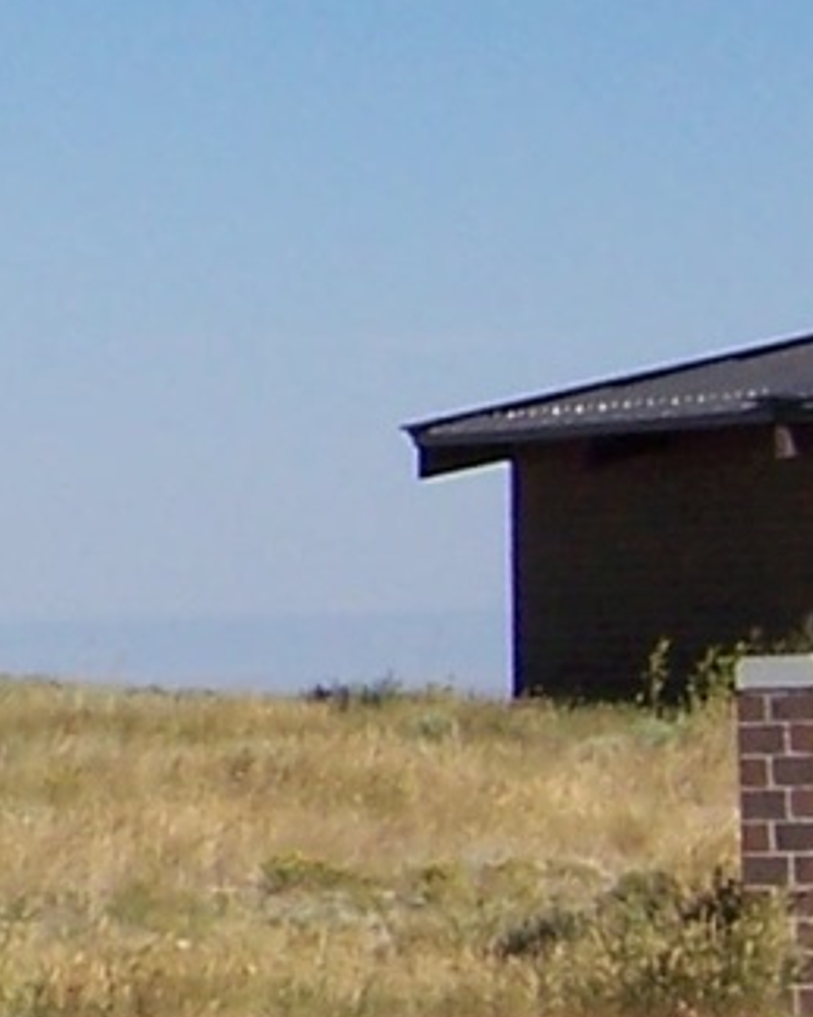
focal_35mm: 222
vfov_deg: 8.7
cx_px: -1482
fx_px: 6680
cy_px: 132
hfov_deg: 6.5
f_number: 4.5
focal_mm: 6.2
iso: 80
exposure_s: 1/640
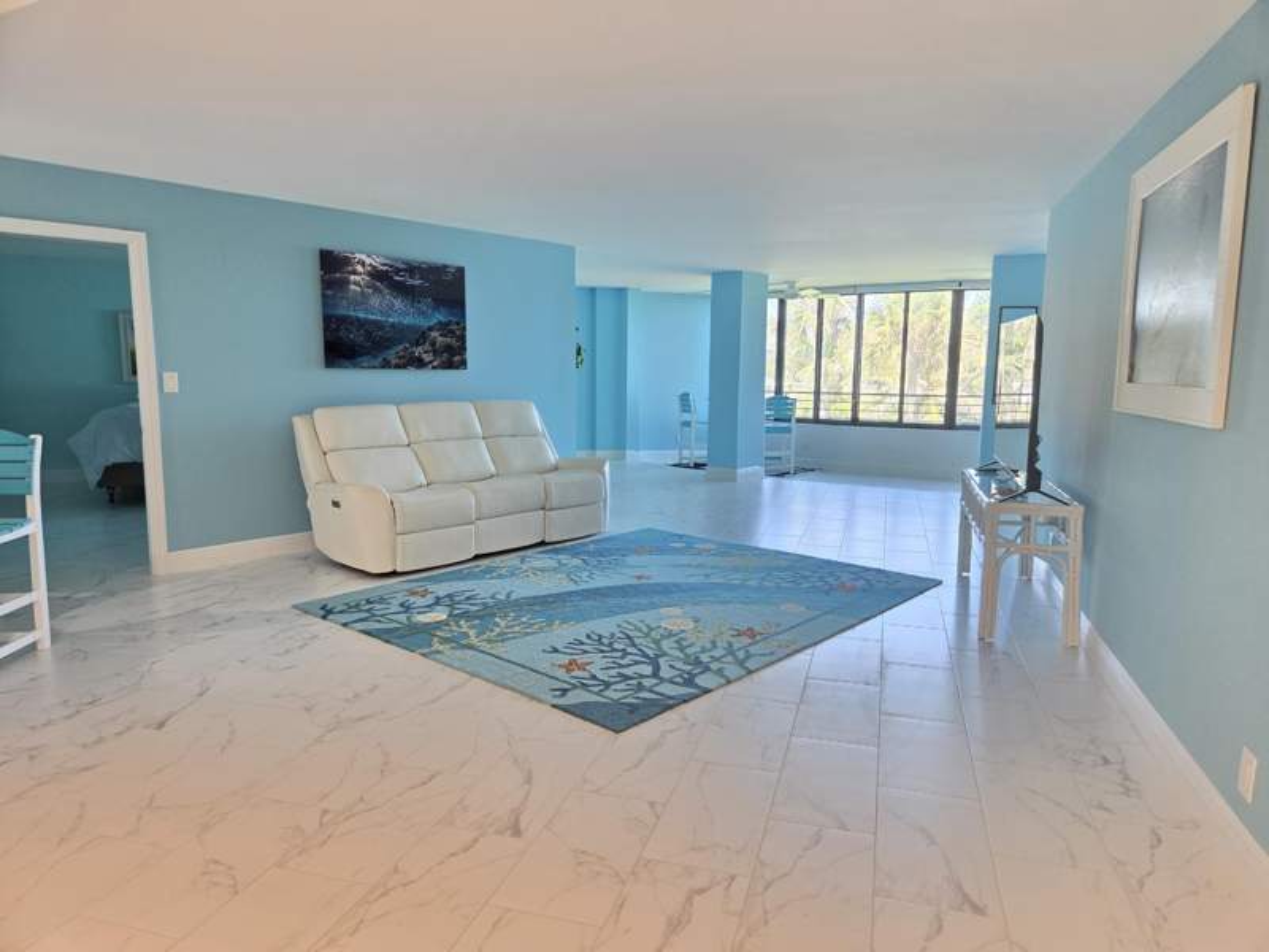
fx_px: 843
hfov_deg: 73.9
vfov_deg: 58.9
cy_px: 476
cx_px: 634
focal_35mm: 23
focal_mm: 5.4
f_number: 1.8
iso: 200
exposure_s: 1/120
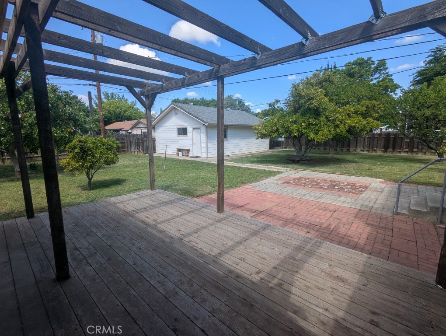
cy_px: 168
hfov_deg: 94.4
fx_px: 206
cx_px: 223
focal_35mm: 16
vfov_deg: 78.2
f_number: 2.2
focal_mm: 2.35
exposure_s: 1/1290
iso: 48
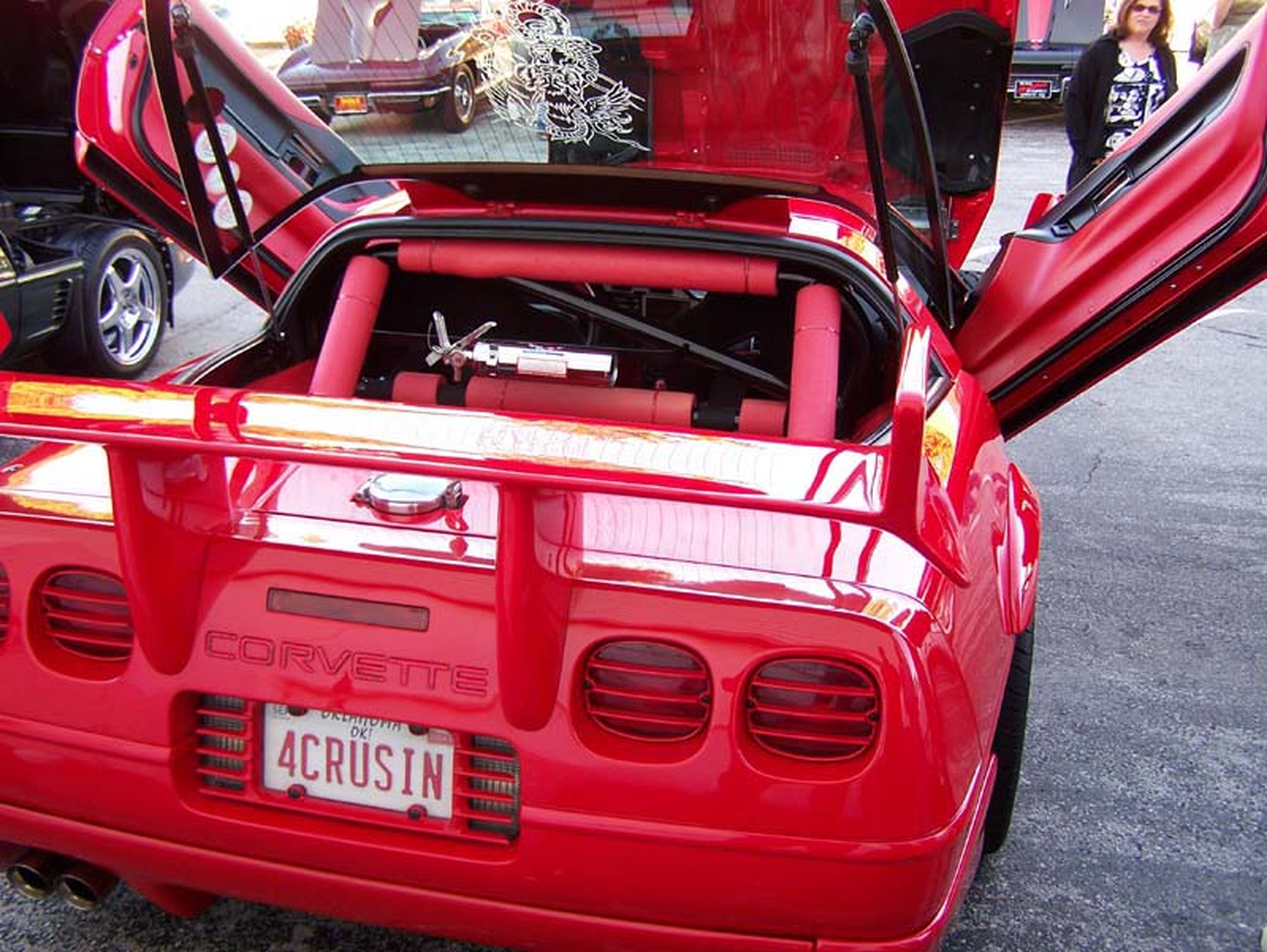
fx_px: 1392
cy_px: 476
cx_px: 634
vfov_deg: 37.8
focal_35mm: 38
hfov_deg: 49.0
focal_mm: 6.3
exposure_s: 1/80
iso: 80
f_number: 2.8
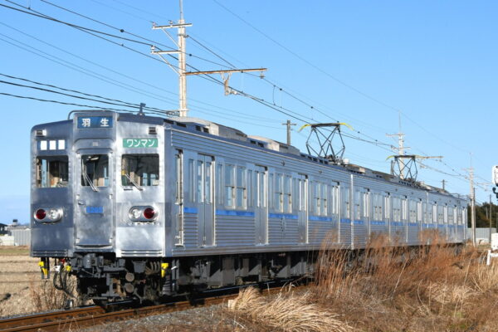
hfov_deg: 22.6
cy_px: 166
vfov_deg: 15.2
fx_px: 1245
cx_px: 249
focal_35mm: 90
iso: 800
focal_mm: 60
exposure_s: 1/1000
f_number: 11
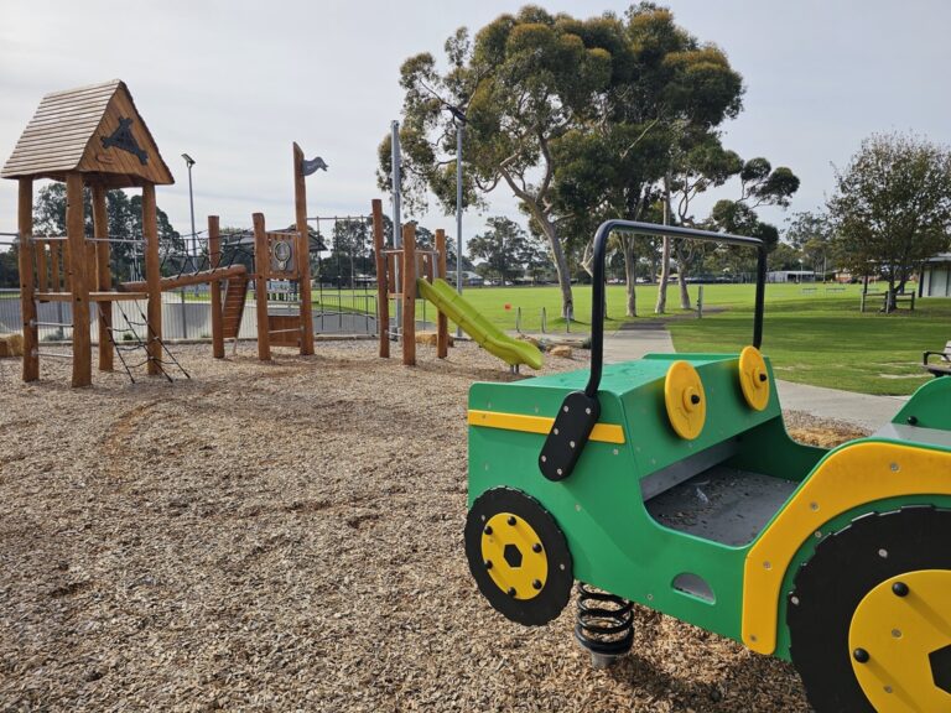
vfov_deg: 58.9
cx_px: 476
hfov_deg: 73.9
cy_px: 356
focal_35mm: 23
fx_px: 632
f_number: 1.7
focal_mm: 6.3
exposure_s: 1/763
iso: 10
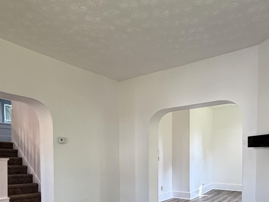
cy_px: 165
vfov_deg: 43.1
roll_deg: +1.1
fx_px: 241
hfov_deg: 58.2
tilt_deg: -2.8
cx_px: 118
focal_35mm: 31
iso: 250
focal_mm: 2.22
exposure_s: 1/120
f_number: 2.2
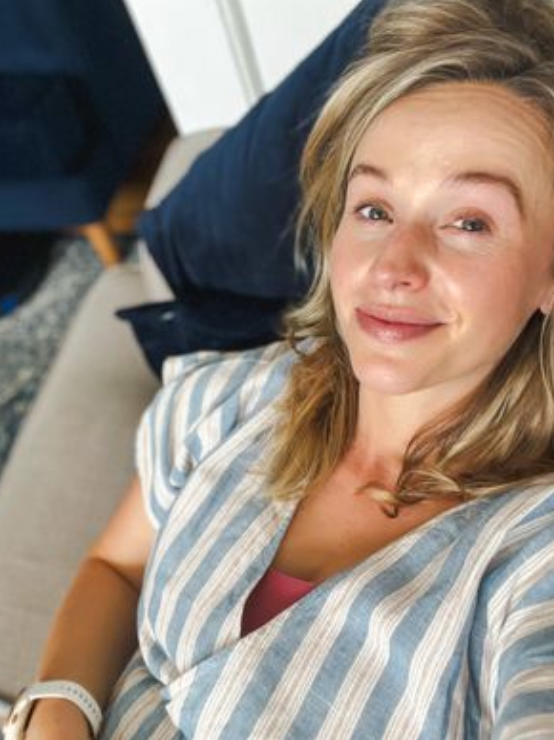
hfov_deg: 45.4
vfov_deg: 58.4
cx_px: 273
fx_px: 662
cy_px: 379
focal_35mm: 31
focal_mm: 2.71
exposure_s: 1/60
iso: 160
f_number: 2.2
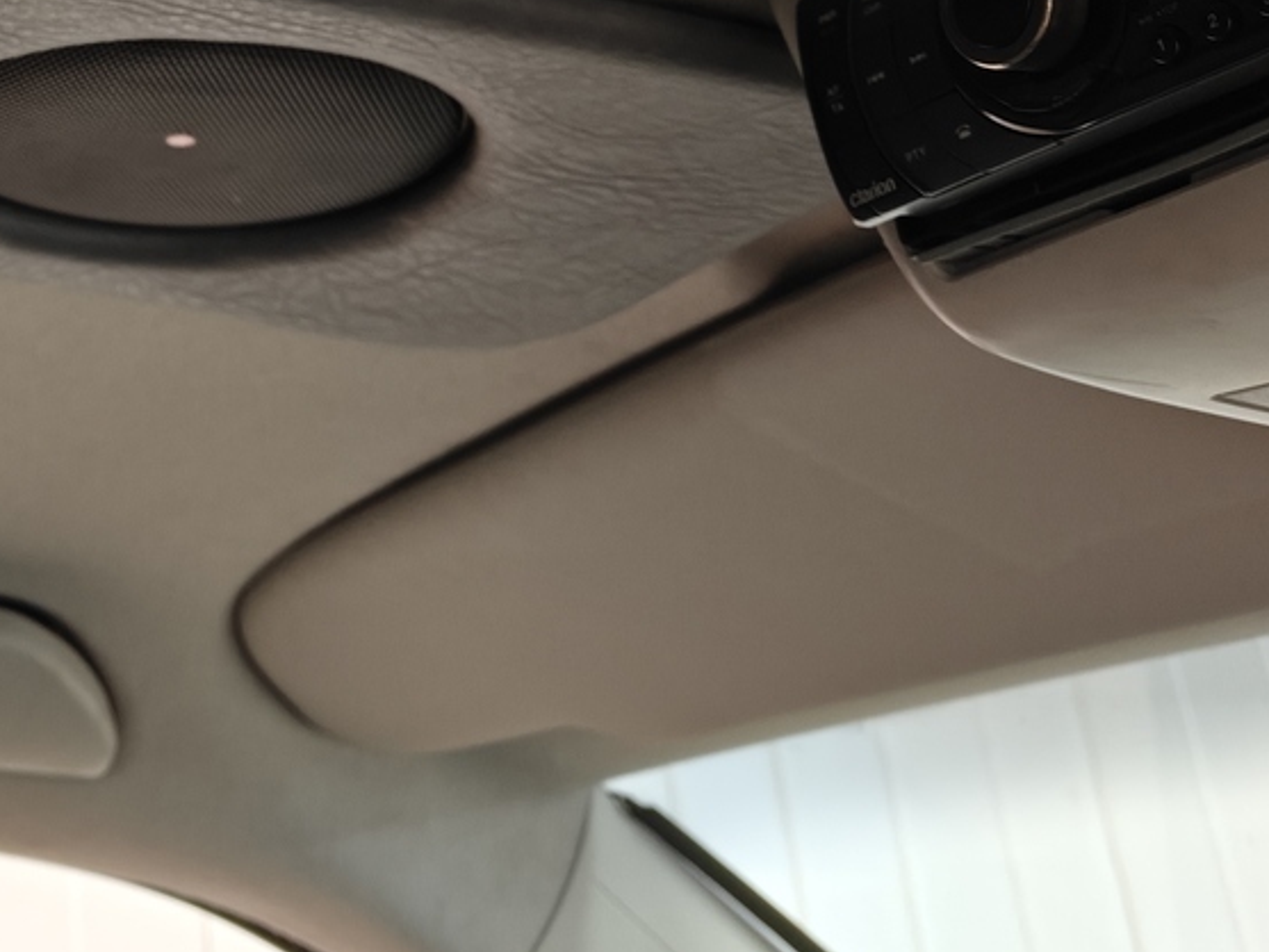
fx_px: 2273
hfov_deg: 27.3
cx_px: -271
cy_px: -153
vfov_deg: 22.1
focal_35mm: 62
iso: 800
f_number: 1.8
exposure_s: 1/33
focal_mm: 5.59
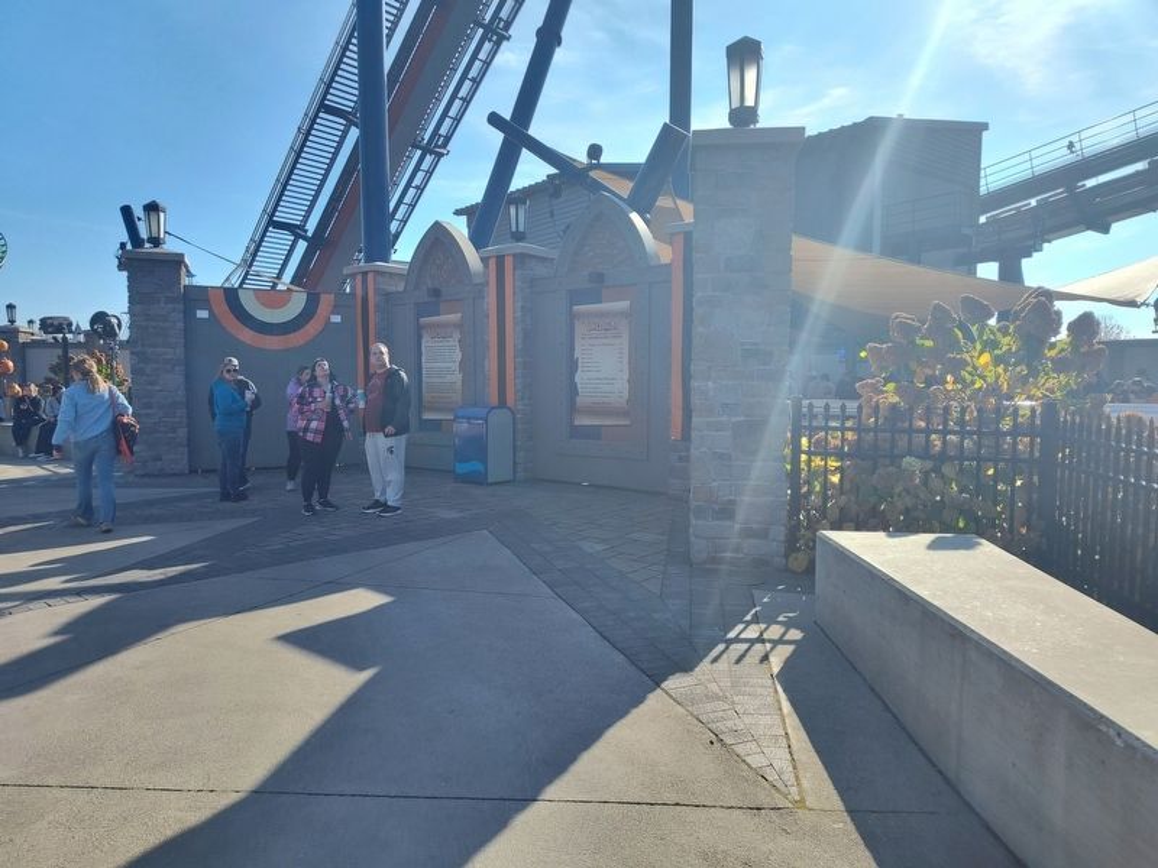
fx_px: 769
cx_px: 579
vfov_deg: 58.9
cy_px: 434
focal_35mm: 23
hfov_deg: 73.9
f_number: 1.8
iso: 100
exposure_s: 1/1464
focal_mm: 5.56
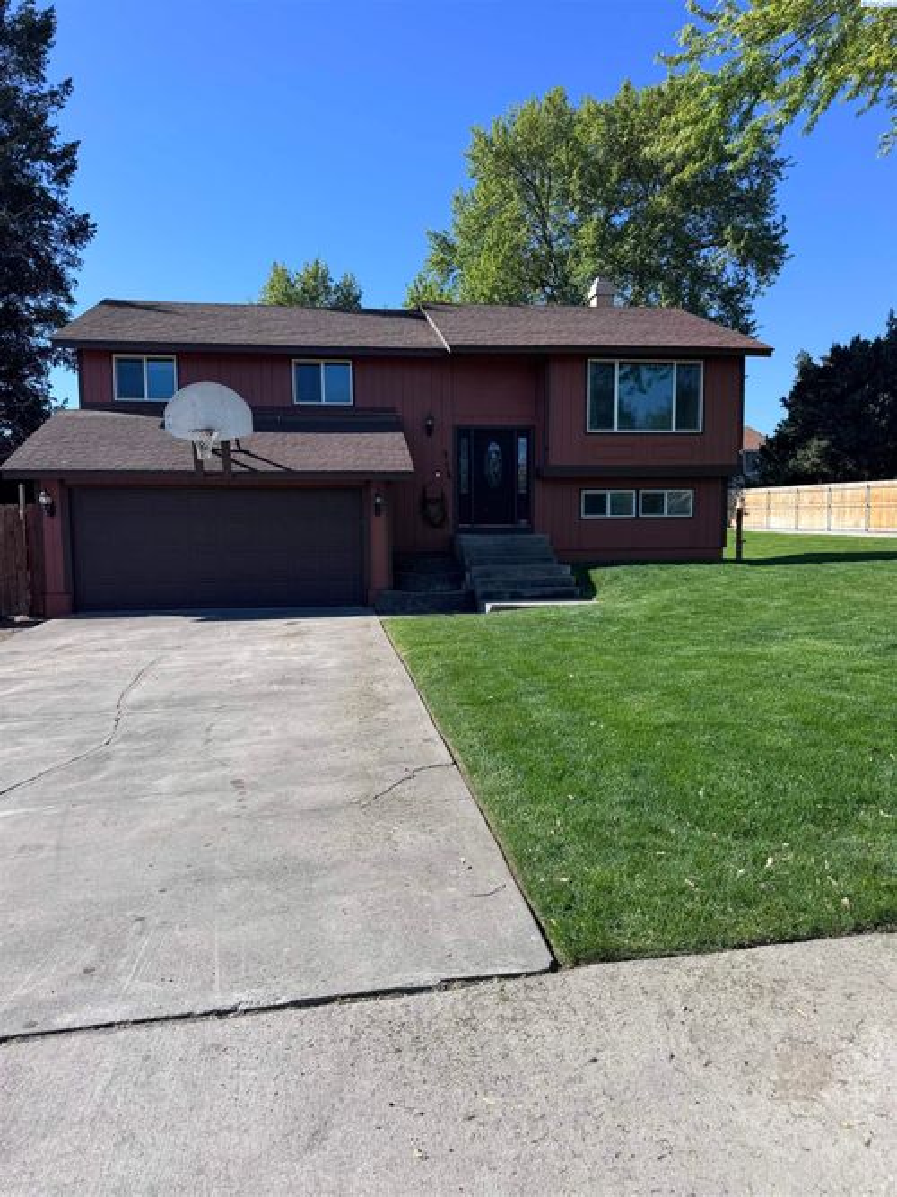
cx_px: 448
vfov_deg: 71.6
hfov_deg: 56.8
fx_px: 829
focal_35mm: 24
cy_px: 598
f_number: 1.78
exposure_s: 1/3247
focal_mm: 6.76
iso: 80
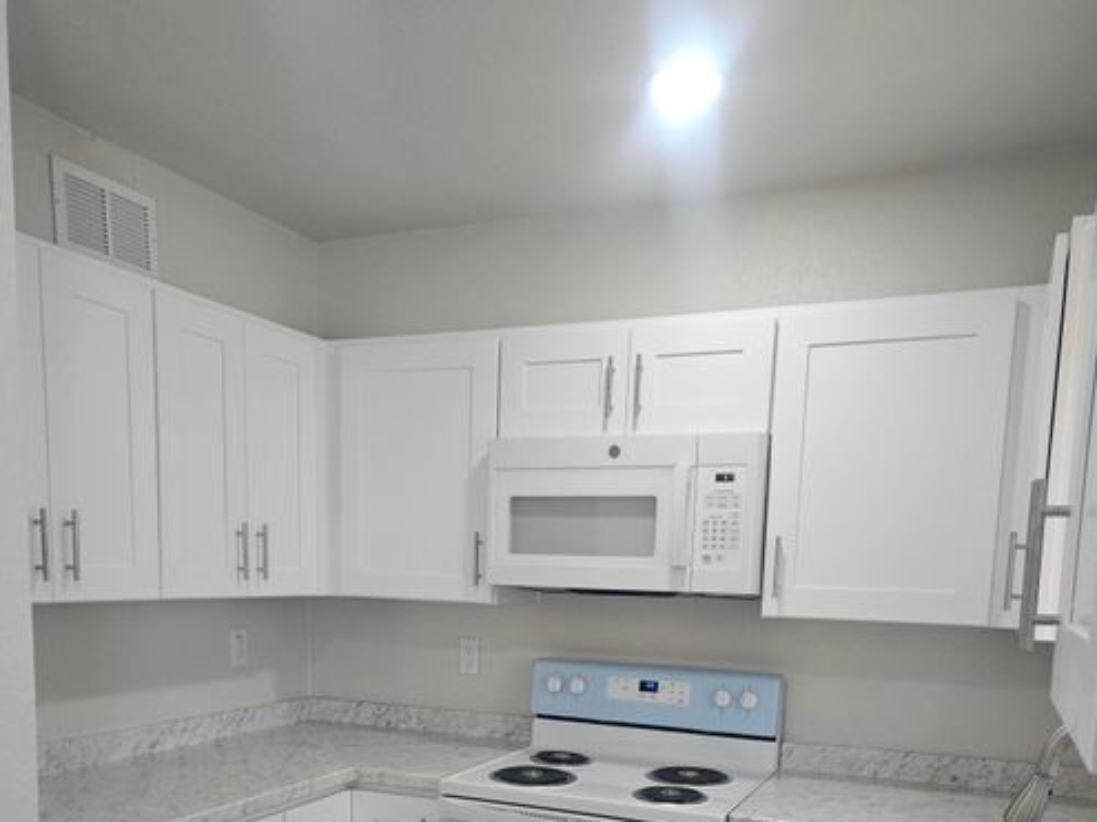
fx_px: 982
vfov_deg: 42.5
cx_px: 552
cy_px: 703
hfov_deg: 58.4
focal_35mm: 31
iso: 160
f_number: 1.8
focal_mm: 5.4
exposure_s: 1/120
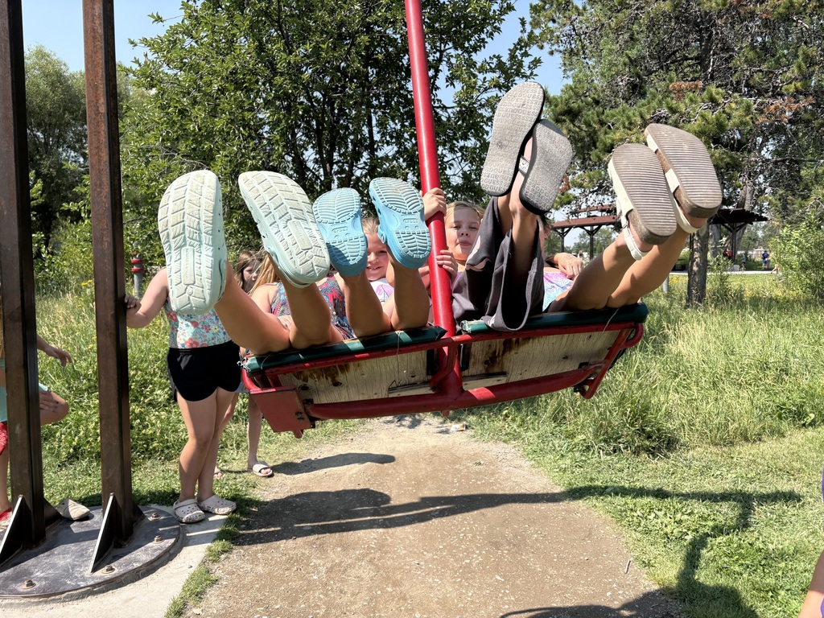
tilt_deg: -2.9
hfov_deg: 67.3
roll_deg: +1.2
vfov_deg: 53.1
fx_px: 619
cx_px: 412
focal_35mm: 26
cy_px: 309
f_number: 1.6
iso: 50
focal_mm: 5.96
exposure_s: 1/1706
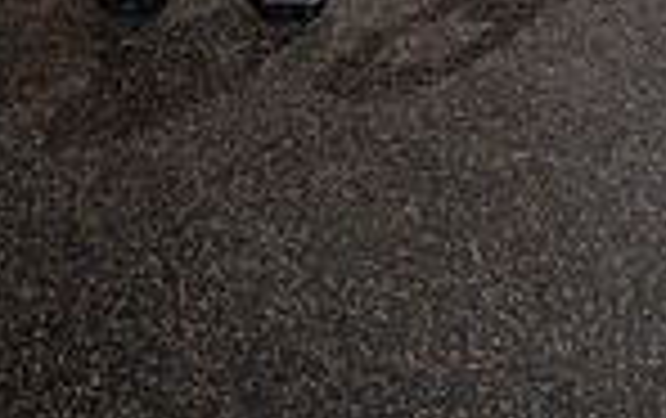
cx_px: 364
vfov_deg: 11.2
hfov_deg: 21.0
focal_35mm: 99
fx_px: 1800
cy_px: -580
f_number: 8
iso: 200
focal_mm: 32
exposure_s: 1/200
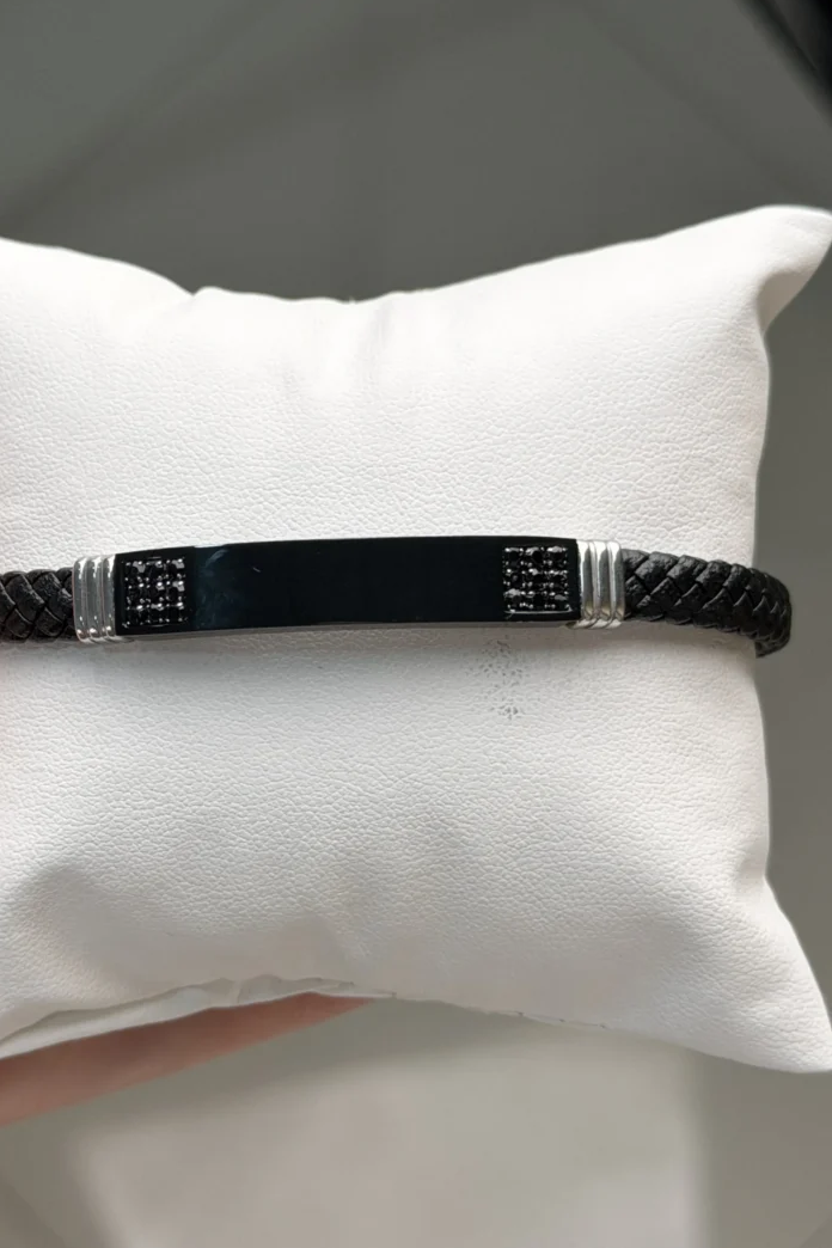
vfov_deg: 38.9
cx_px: 359
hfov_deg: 26.5
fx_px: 1768
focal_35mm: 51
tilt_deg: -71.6
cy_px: 612
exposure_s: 1/657
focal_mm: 6.76
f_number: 1.78
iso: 64
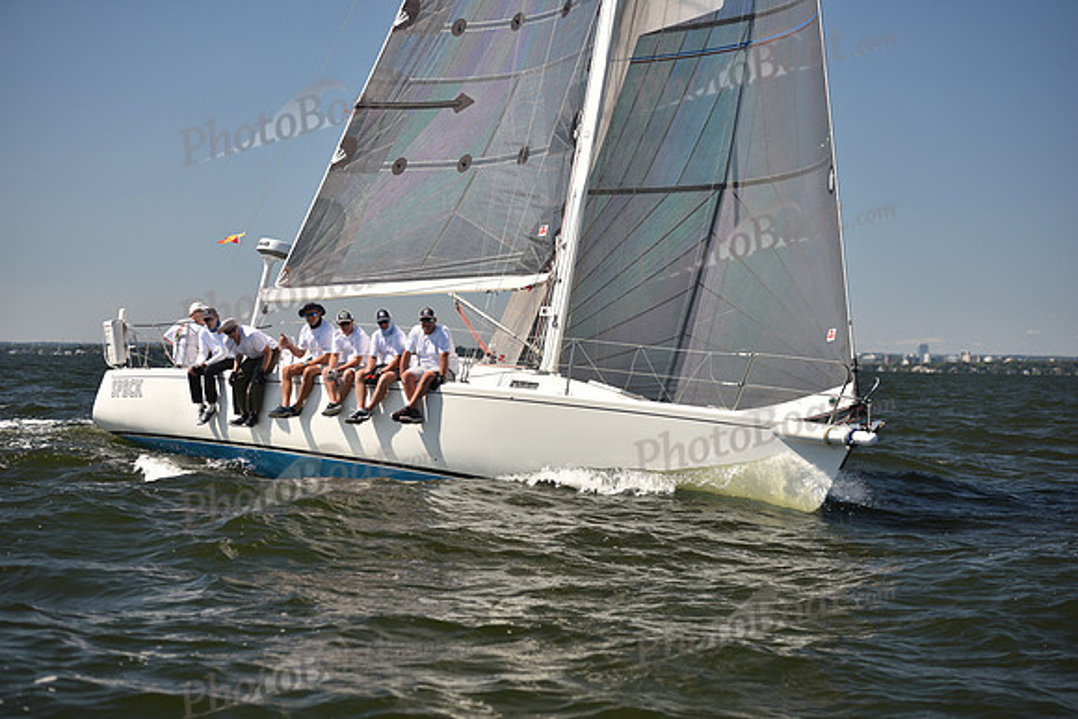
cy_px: 360
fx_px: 2097
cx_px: 539
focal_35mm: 70
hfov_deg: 28.8
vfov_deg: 19.5
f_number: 3.2
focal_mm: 70
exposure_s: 1/1600
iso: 250
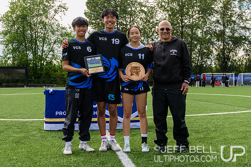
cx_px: 125
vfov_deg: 26.5
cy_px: 75
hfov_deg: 38.9
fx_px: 356
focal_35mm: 51
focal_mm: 35
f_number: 5.6
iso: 640
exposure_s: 1/800
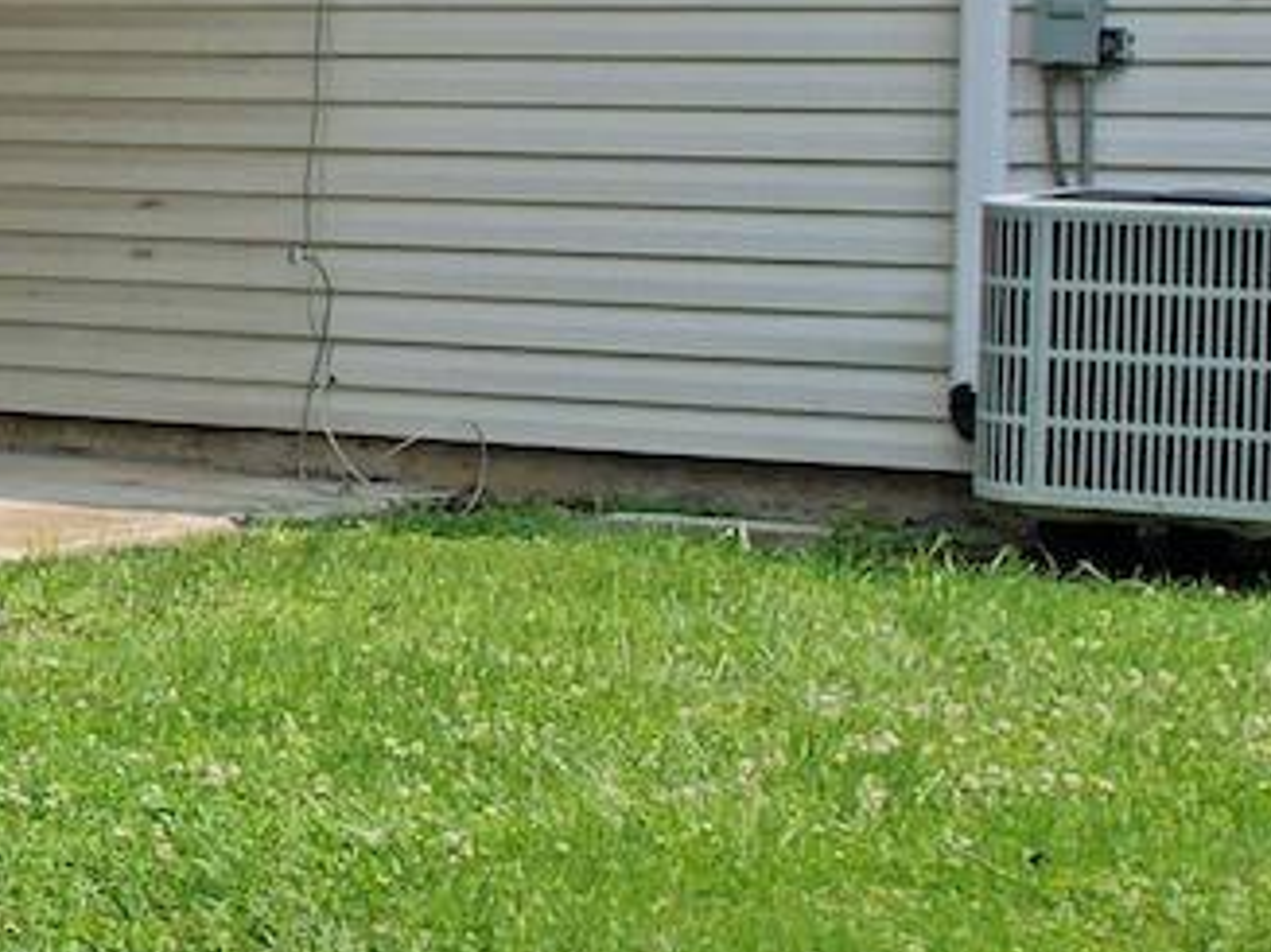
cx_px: -1473
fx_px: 4515
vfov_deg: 12.0
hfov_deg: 13.2
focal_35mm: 123
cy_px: 181
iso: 100
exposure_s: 1/2000
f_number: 2.8
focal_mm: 8.38
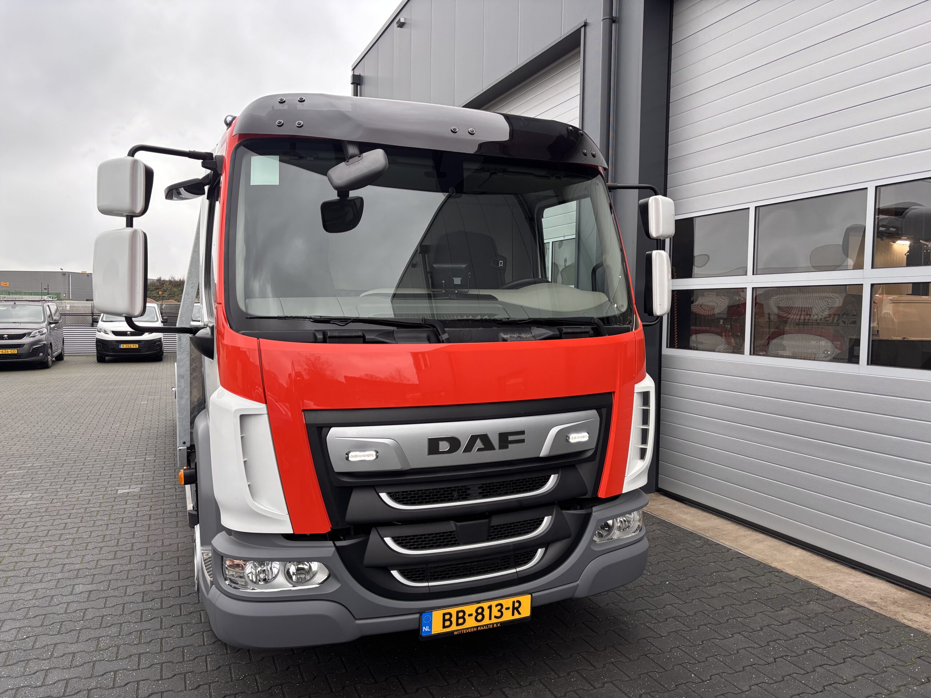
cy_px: 349
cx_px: 466
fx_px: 699
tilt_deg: -2.4
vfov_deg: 53.1
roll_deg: -0.8
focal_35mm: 26
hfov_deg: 67.3
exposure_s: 1/215
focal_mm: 5.96
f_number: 1.6
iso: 100
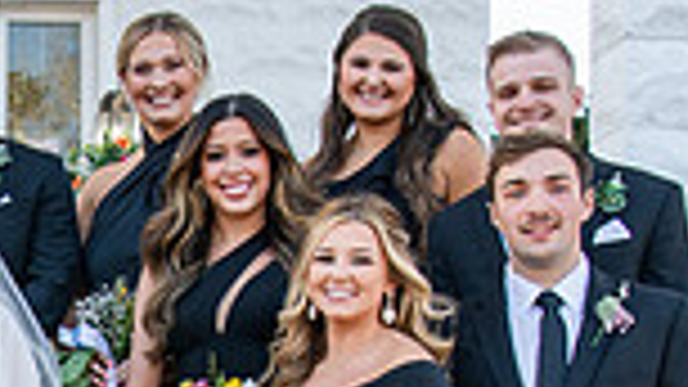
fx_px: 1988
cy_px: 570
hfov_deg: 18.6
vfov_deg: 10.7
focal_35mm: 109
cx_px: -144
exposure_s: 1/400
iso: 250
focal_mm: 24
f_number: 3.5
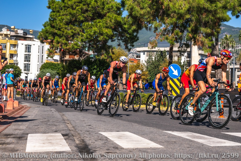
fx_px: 395
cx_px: 120
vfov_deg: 23.0
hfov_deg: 33.9
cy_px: 80
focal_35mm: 59
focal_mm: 59
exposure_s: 1/1600
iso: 320
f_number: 9
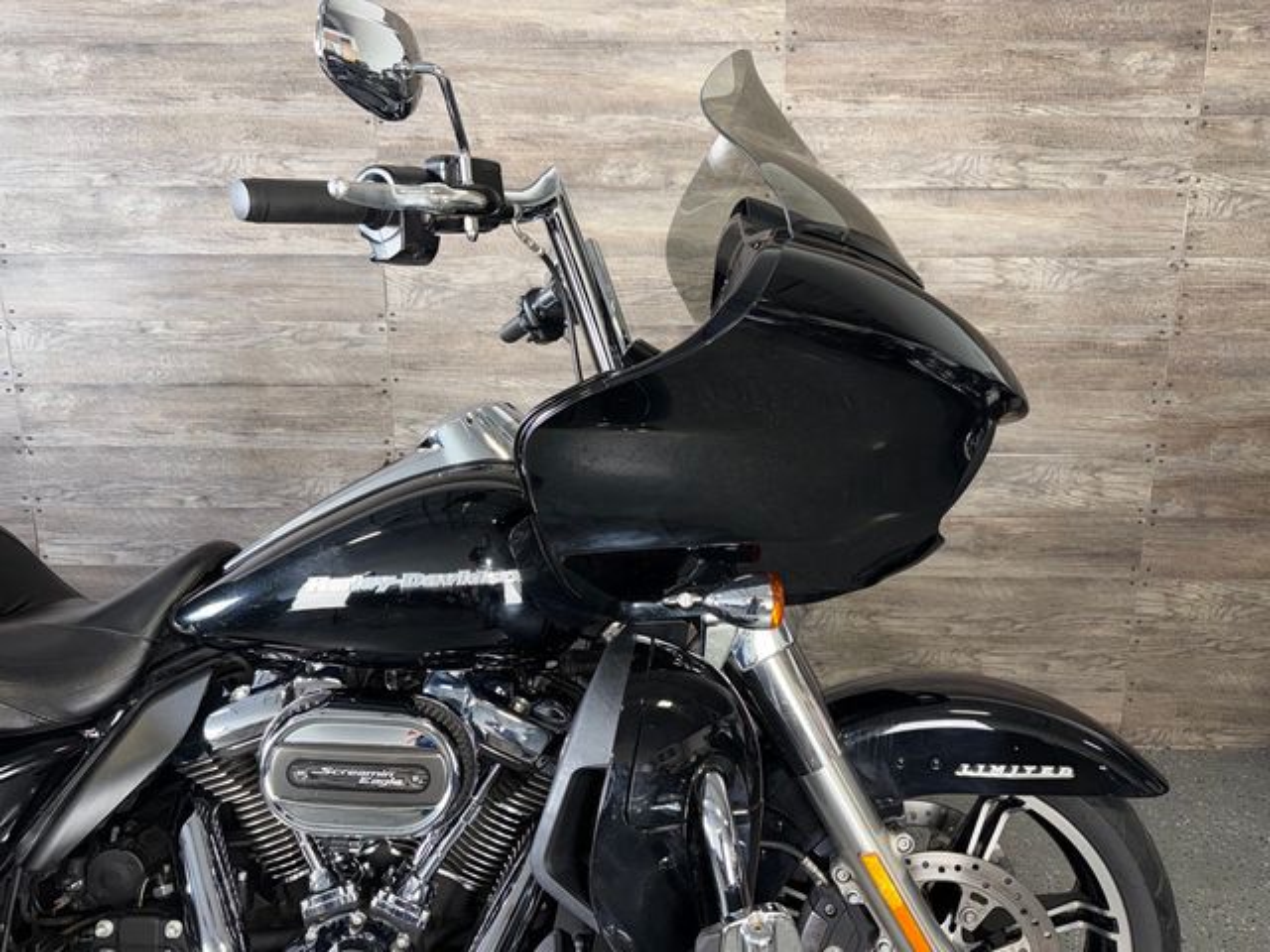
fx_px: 881
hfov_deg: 71.6
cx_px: 635
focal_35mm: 24
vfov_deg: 56.8
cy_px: 476
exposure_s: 1/34
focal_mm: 6.76
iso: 80
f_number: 1.78
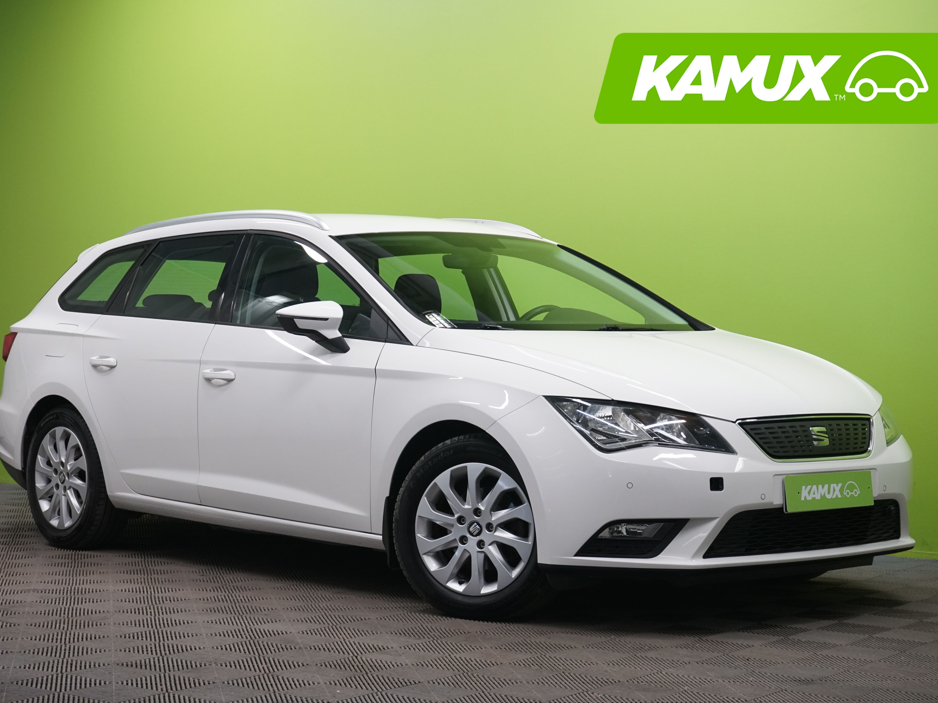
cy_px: 352
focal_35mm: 76
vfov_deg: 19.4
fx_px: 2059
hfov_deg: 25.7
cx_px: 461
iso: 1250
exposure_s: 1/25
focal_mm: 70
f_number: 8
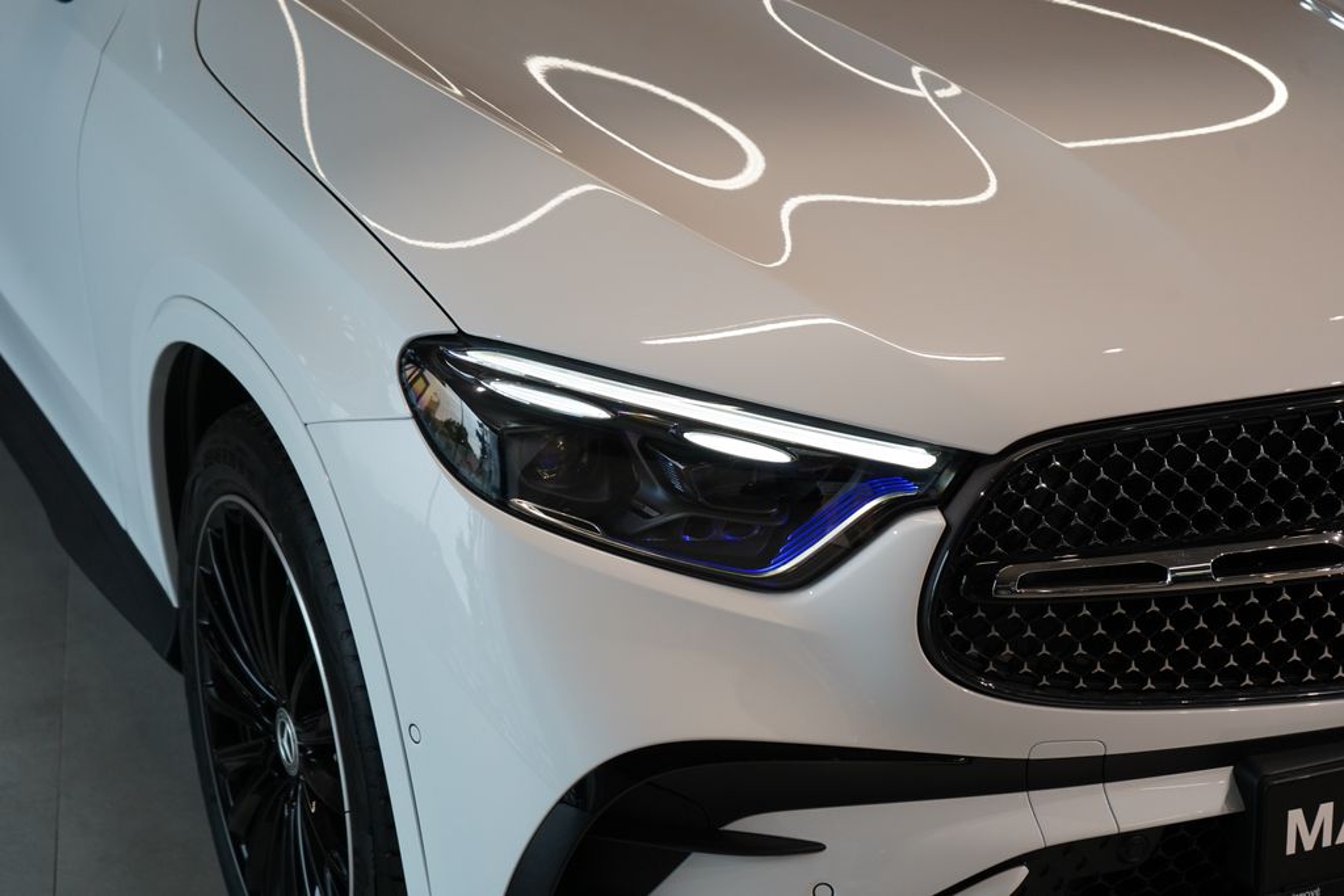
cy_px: 448
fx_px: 2614
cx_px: 672
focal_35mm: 70
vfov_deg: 19.5
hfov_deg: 28.8
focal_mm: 70
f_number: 5.6
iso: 1600
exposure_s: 1/160
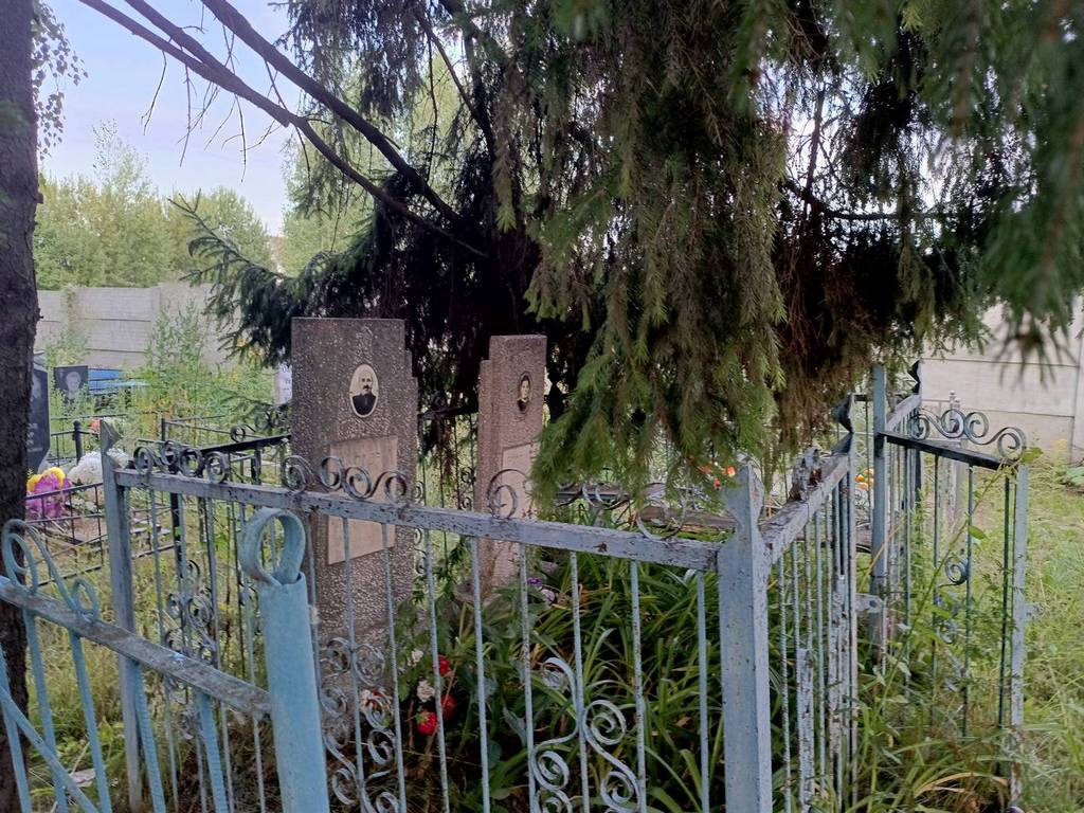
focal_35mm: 25
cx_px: 542
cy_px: 406
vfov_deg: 54.9
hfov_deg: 69.4
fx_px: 783
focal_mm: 4.76
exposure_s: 1/100
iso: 233
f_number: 1.69
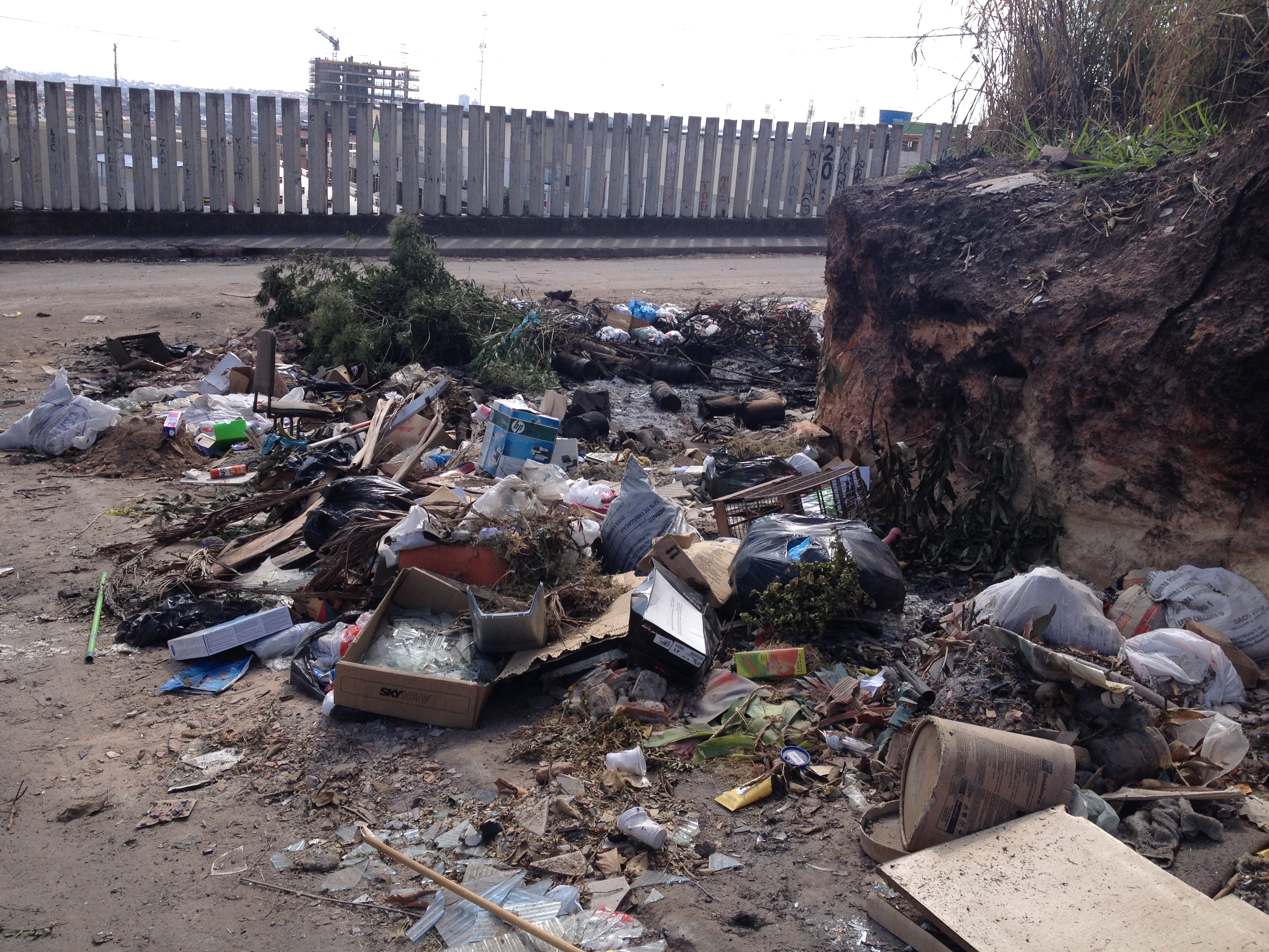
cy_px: 476
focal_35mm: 35
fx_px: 1283
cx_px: 634
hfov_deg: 52.6
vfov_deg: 40.7
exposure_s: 1/746
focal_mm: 4.28
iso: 50
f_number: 2.4
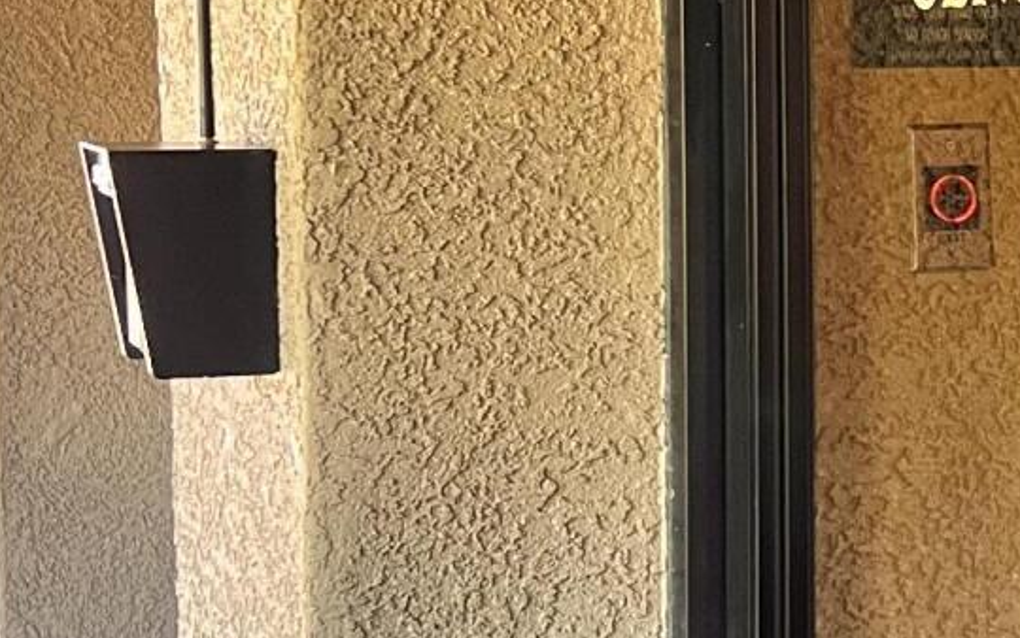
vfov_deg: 12.8
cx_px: 1228
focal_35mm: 102
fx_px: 2837
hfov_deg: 19.2
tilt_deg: -2.9
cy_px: 308
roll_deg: -0.2
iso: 125
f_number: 1.5
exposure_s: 1/66
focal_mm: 5.7
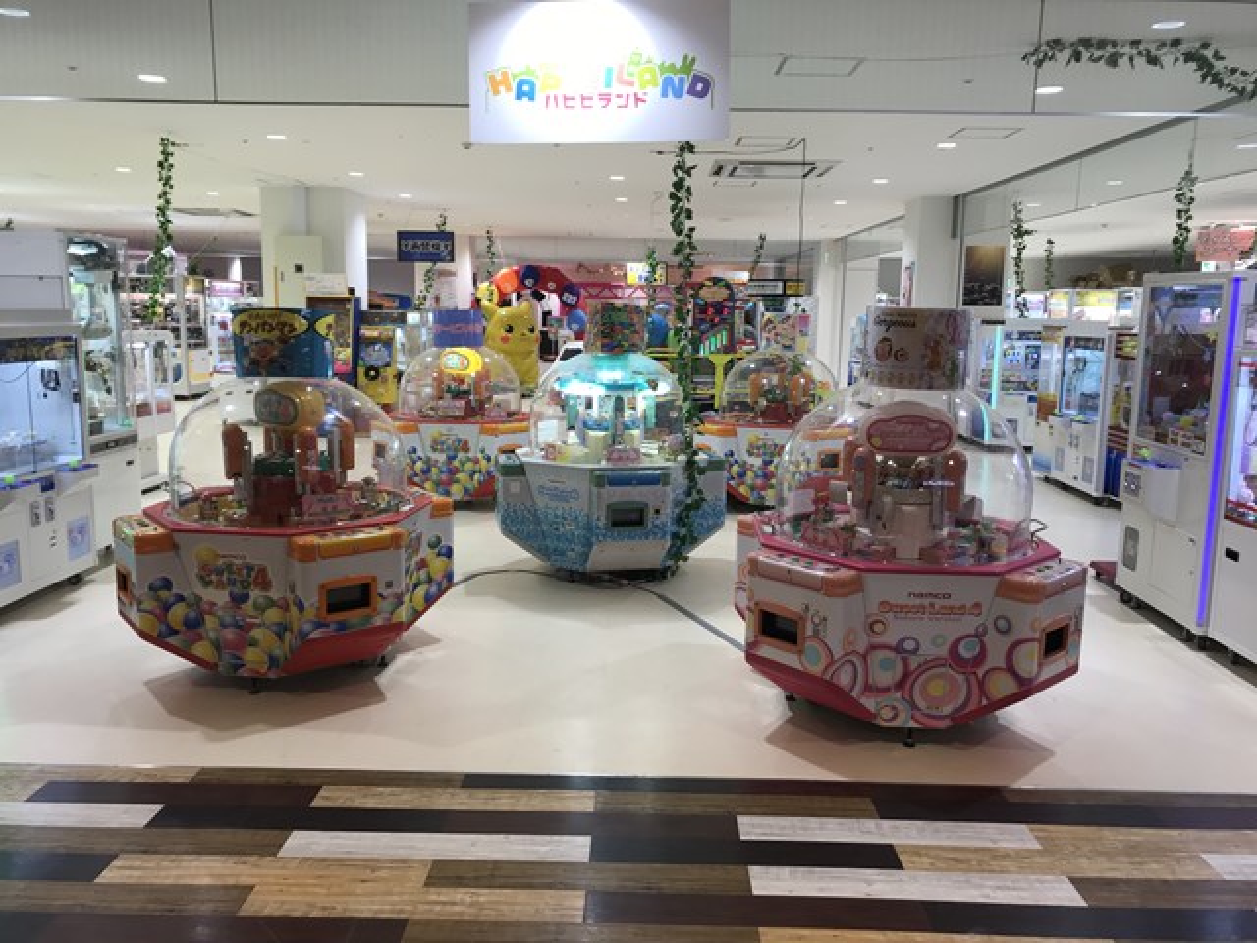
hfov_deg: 63.4
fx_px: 1017
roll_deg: -0.7
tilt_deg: -9.0
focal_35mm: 28
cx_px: 628
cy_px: 472
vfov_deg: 49.7
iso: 20
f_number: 1.8
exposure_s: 1/50
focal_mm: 3.99
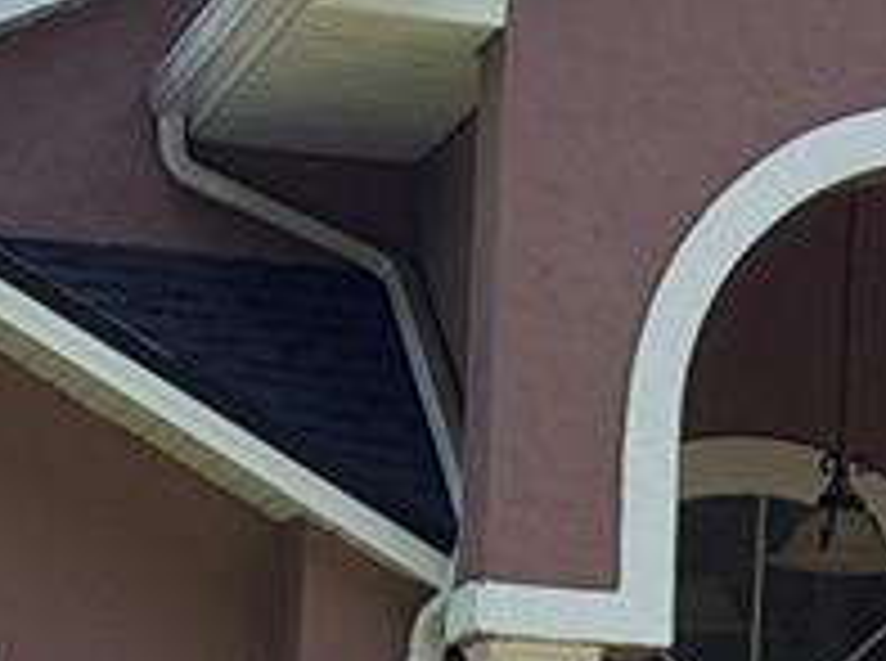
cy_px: 1362
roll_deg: -2.4
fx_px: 6387
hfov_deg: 7.8
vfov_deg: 5.8
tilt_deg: -0.1
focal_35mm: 250
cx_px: 1133
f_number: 1.78
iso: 80
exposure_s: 1/3534
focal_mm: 6.76
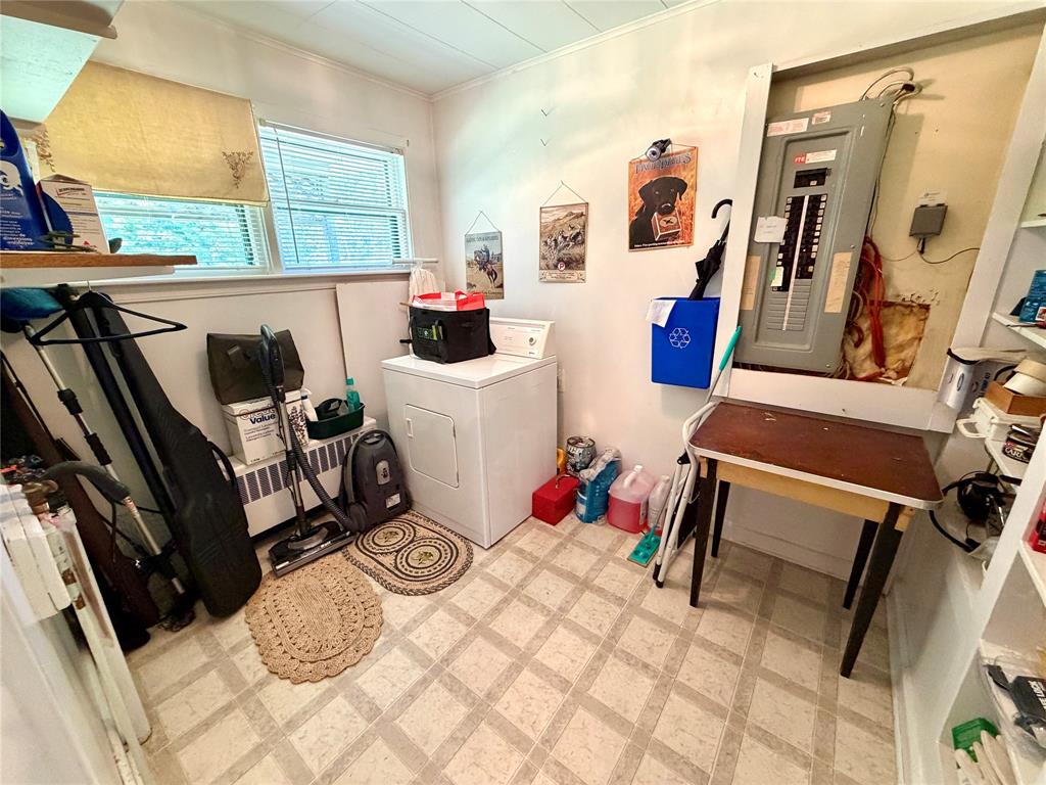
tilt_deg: -16.4
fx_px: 423
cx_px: 523
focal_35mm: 14
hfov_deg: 102.1
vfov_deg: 85.7
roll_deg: +1.4
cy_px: 392
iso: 400
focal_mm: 2.22
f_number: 2.2
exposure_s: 1/60
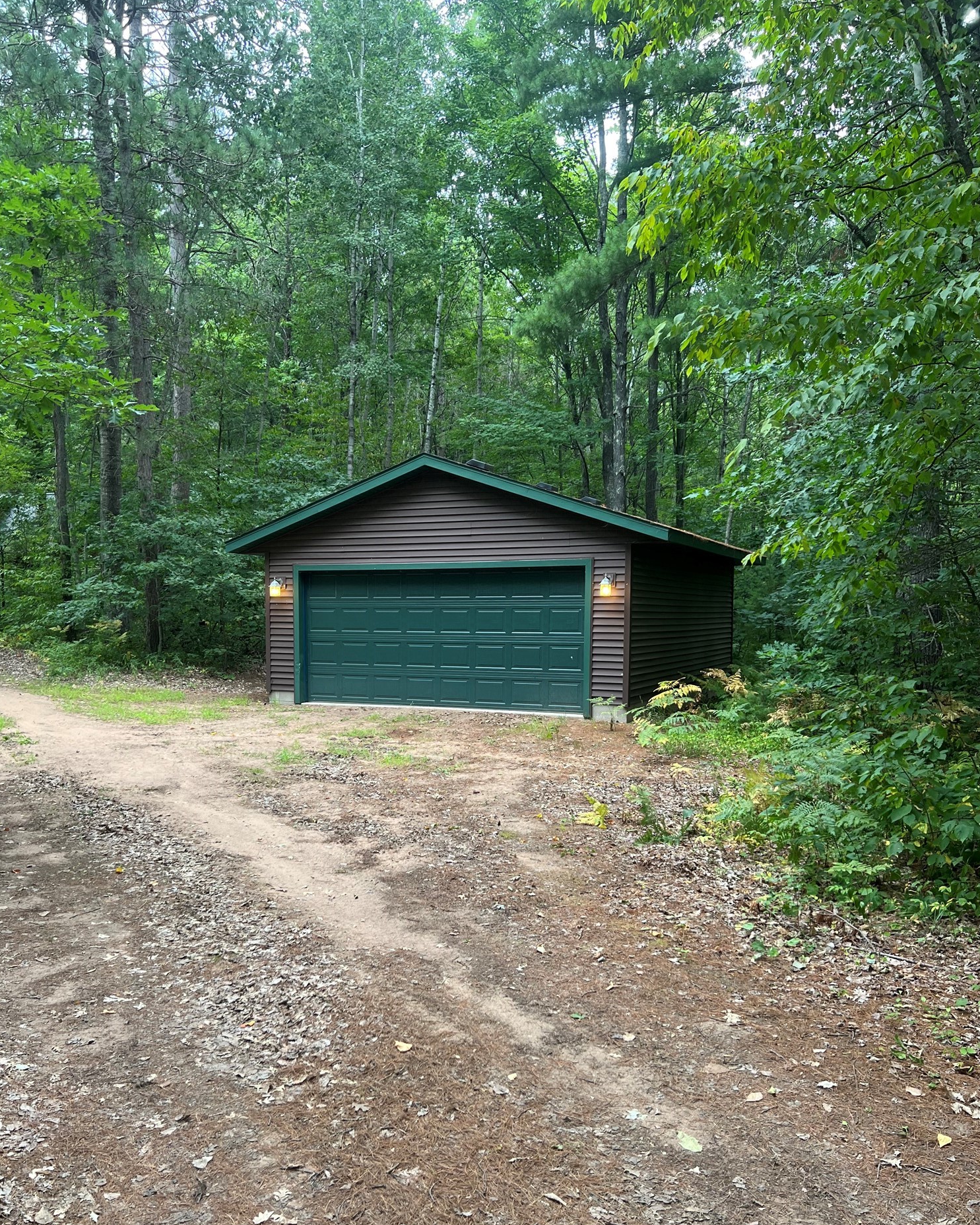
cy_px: 673
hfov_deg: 51.5
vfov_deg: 62.1
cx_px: 481
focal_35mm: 28
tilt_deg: -3.7
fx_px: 1015
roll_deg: +0.2
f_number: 1.5
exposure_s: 1/121
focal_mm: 5.7
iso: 50
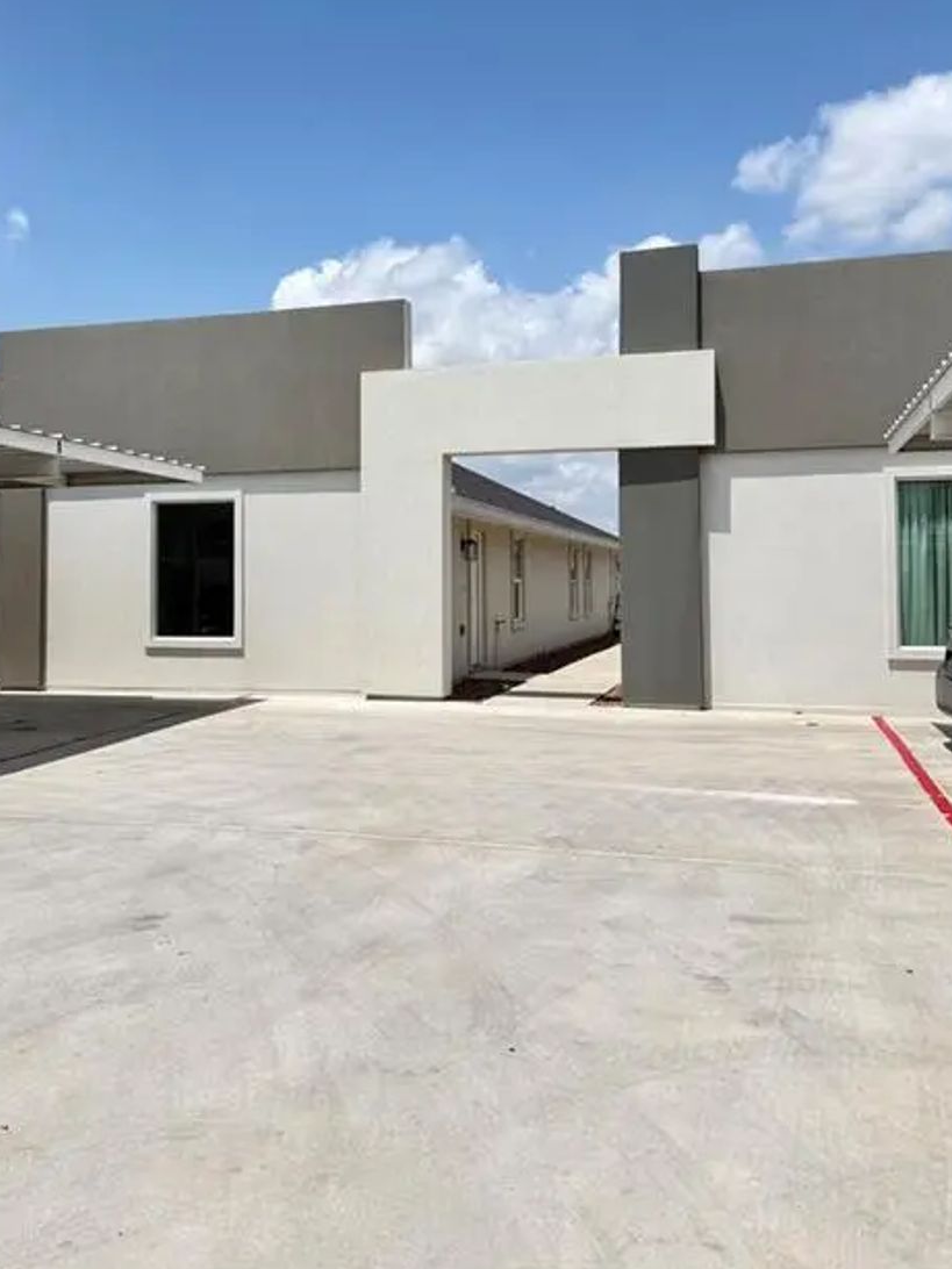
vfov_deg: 59.6
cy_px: 529
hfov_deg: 46.6
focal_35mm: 30
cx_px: 400
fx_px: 1100
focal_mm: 6.76
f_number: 1.78
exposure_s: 1/4405
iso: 80
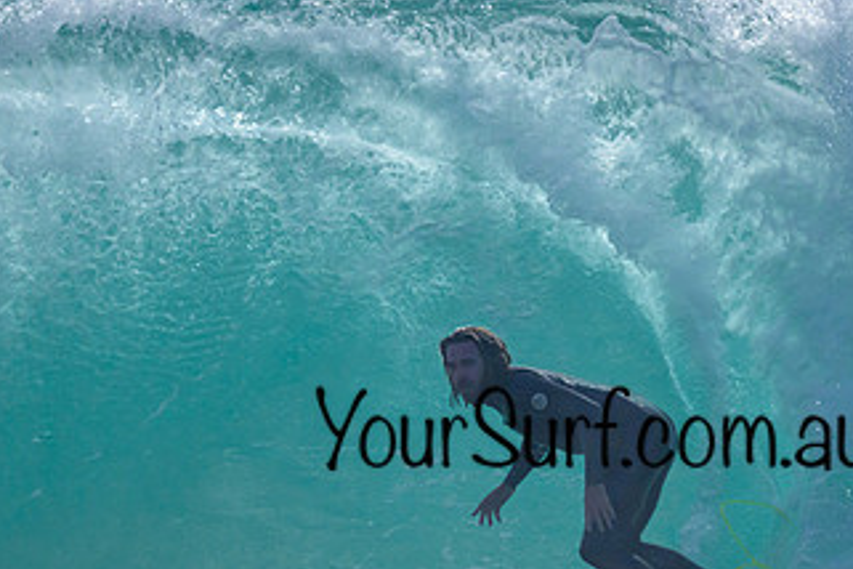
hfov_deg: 1.3
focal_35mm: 1616
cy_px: 344
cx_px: 682
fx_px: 38287
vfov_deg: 0.9
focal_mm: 800
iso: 2000
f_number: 6.3
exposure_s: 1/2000
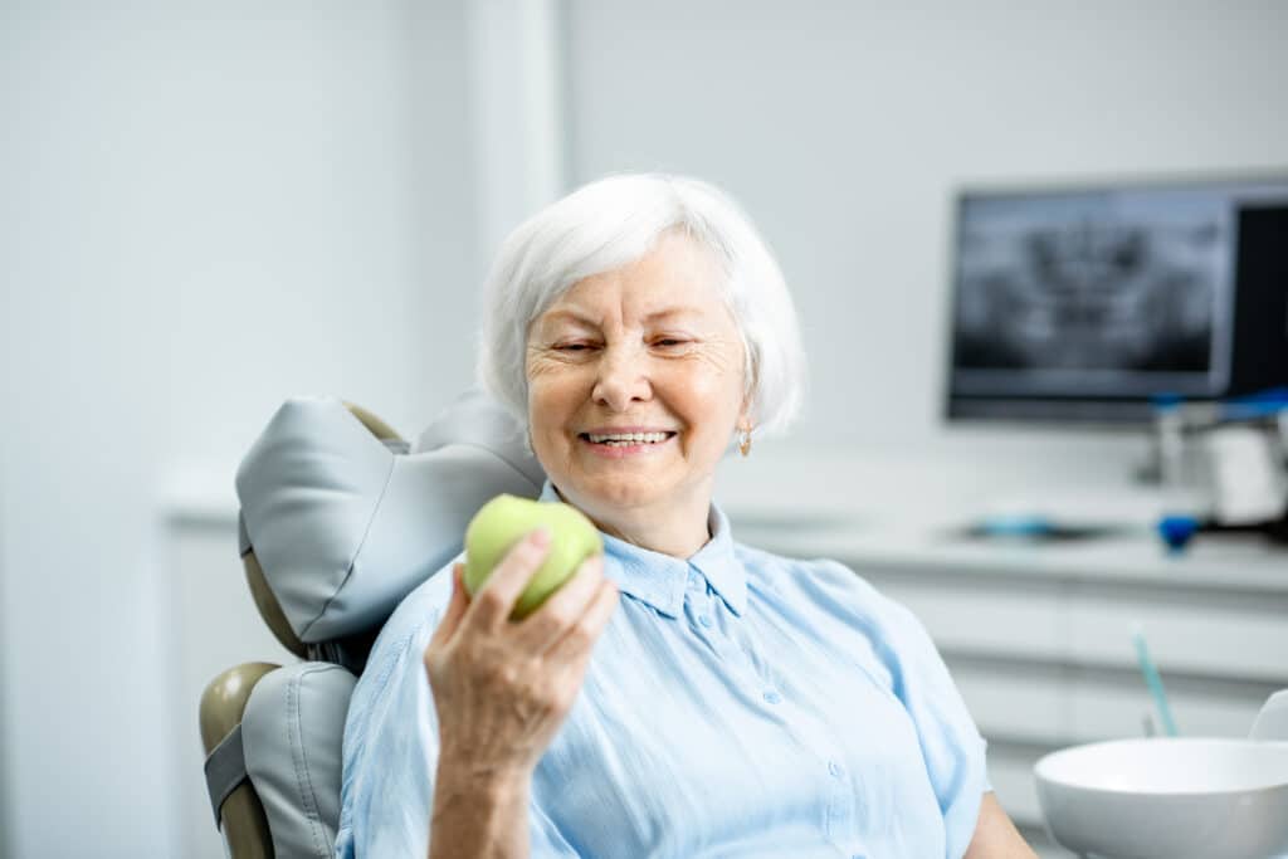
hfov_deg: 23.9
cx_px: 644
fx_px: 3041
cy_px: 430
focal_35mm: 85
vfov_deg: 16.1
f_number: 2.2
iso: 250
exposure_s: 1/200
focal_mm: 85
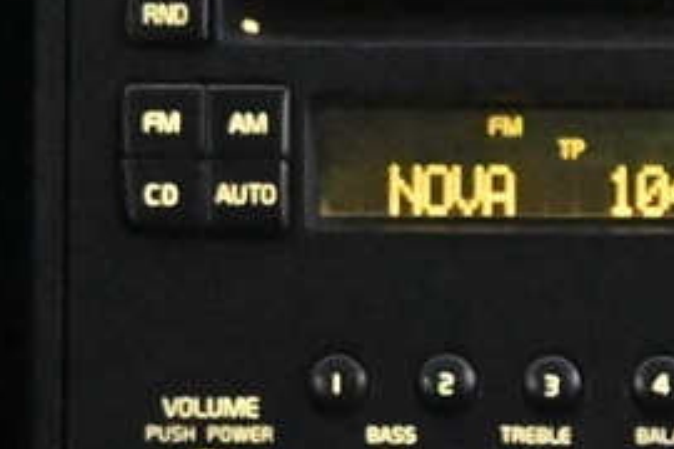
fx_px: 5139
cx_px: 449
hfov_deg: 7.5
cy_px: 210
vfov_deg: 5.0
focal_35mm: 274
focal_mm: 30.5
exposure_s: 1/50
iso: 14400
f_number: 4.8
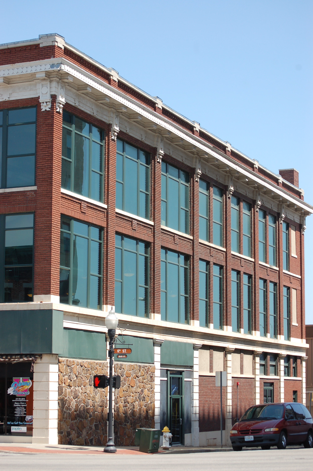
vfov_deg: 24.6
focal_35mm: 82
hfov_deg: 16.5
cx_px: 156
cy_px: 236
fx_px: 1078
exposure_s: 1/250
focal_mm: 55
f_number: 8
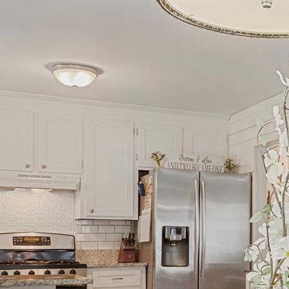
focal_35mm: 68
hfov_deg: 23.4
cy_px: 235
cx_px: 344
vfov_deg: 25.1
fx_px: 638
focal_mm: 18.7
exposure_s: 1/1.25
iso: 160
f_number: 9
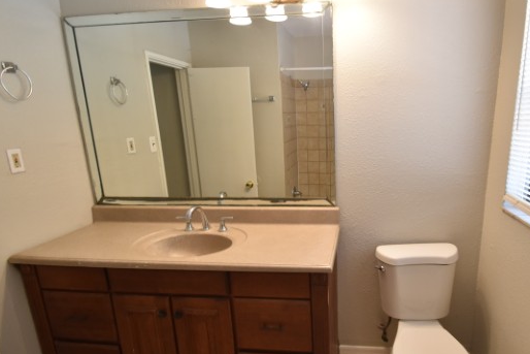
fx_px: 309
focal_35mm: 21
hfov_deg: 79.7
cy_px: 194
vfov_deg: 59.4
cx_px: 332
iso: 800
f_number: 3.5
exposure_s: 1/90
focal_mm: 10
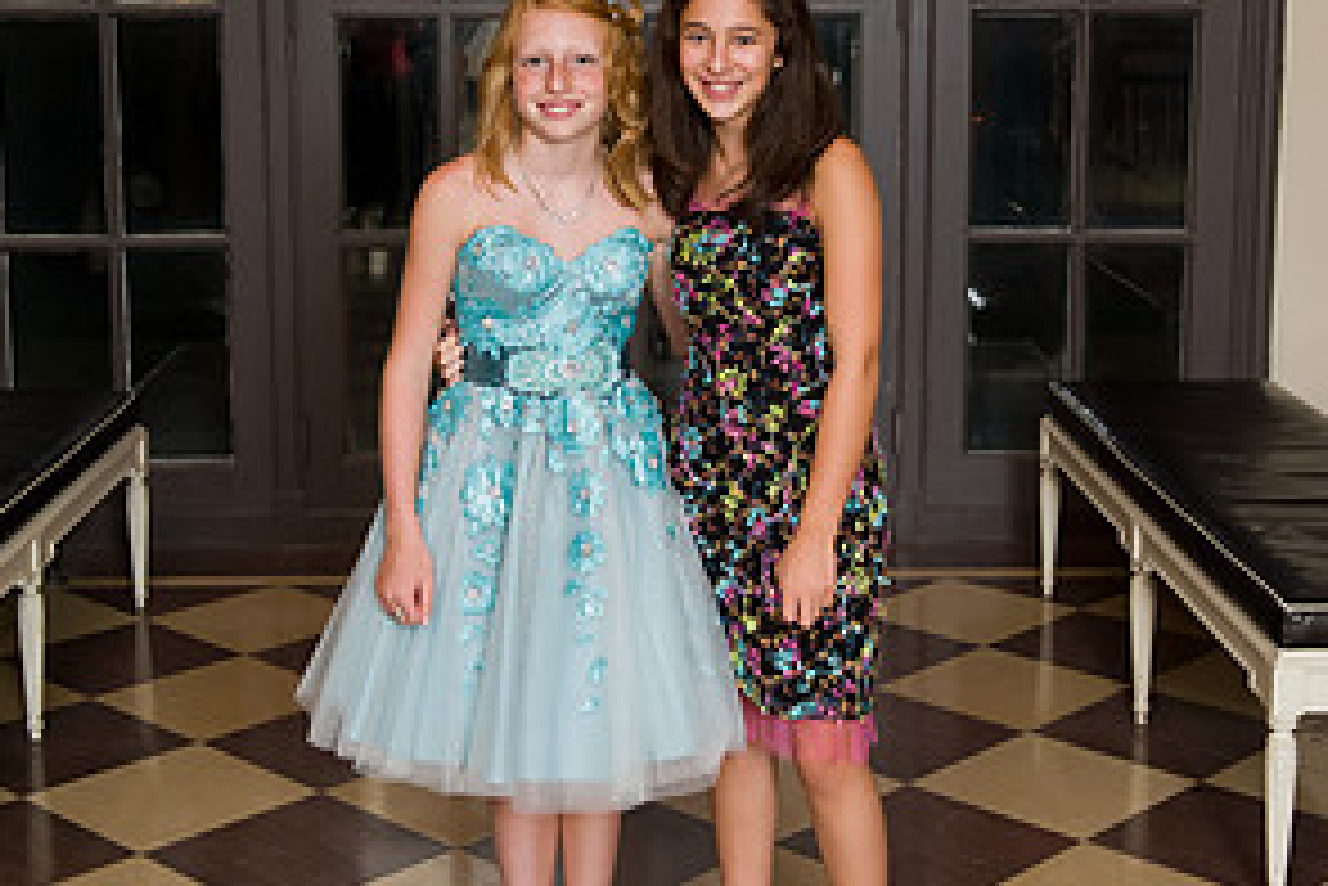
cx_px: 669
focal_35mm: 61
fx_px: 2251
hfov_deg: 32.9
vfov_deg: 22.2
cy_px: 315
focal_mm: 40
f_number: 5.6
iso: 1600
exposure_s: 1/125
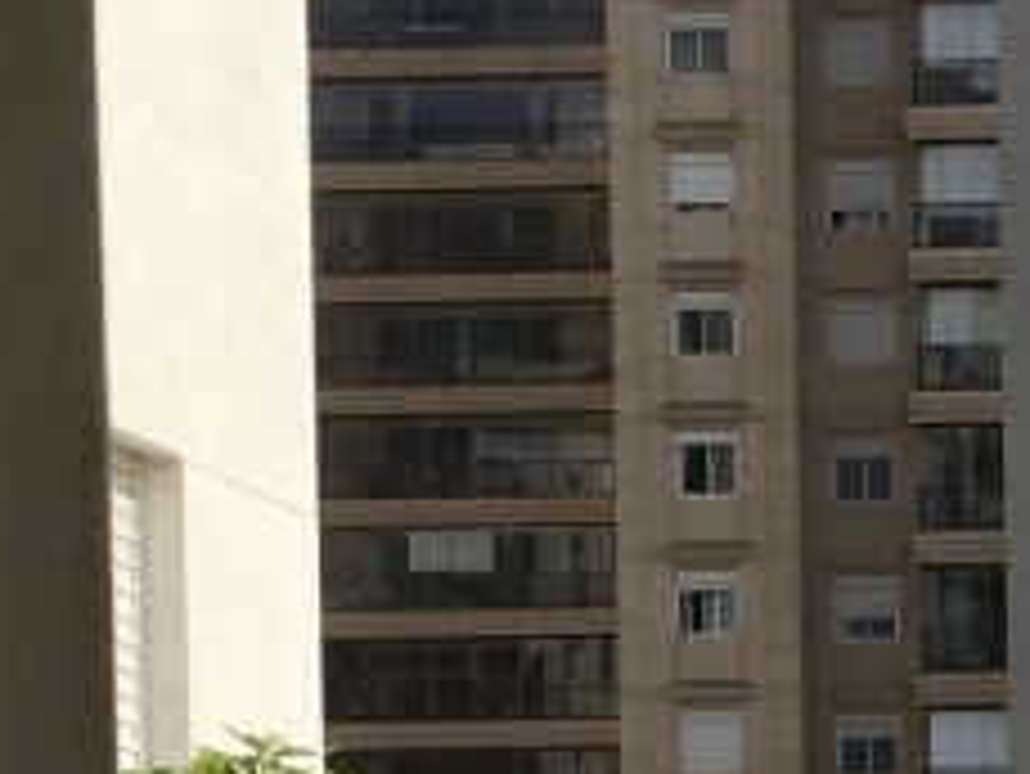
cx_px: 1340
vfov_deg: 8.7
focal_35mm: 162
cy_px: 1508
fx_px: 4823
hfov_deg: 11.8
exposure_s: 1/1972
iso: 25
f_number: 2.2
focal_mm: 4.15
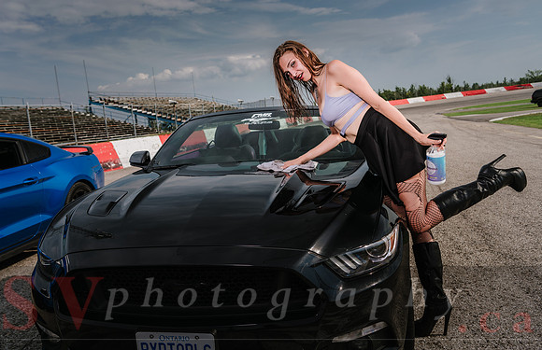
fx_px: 548
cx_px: 260
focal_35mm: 37
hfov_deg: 52.6
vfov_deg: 35.4
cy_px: 158
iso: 50
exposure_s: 1/250
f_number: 5
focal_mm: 34
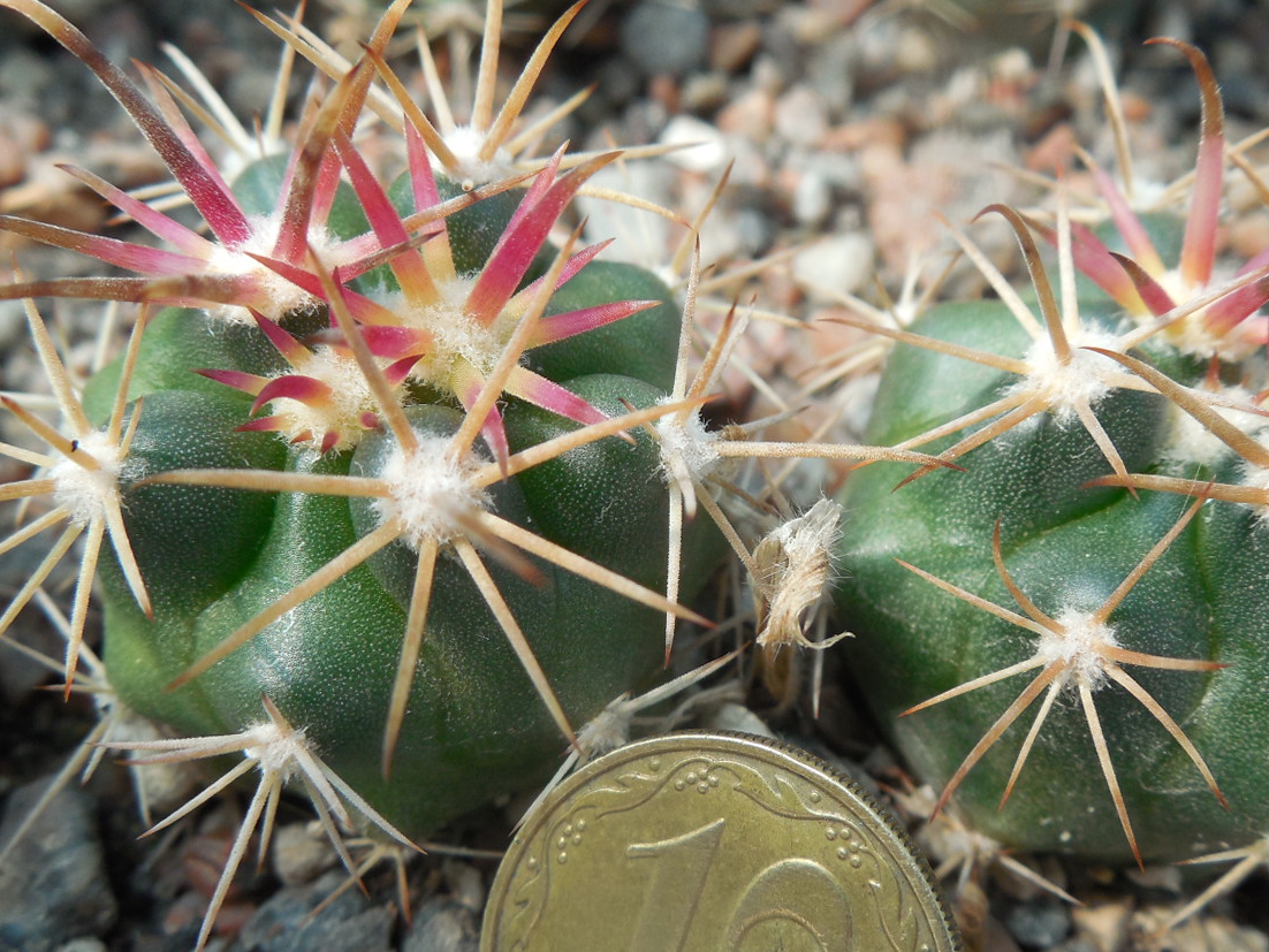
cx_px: 714
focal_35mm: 45
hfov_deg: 42.0
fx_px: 1650
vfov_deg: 32.2
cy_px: 479
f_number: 3.6
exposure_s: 1/250
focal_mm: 5.6
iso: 125
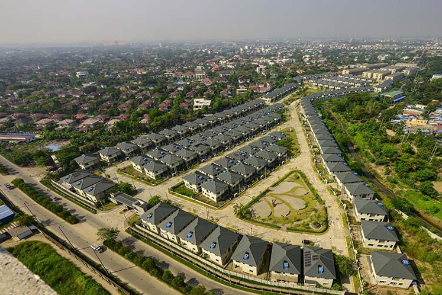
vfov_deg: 66.4
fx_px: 221
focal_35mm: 18
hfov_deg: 88.9
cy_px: 184
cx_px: 264
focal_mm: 14
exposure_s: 1/640
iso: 360
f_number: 11
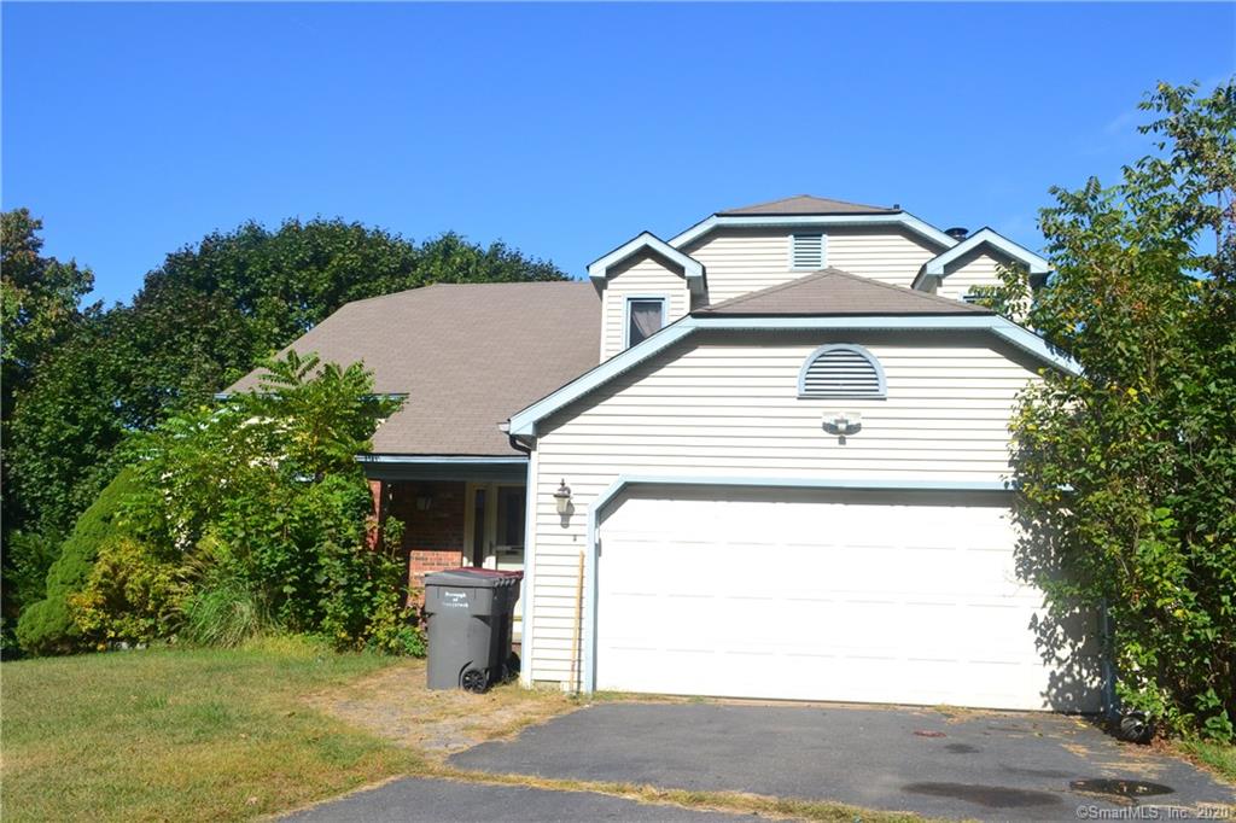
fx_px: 927
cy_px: 412
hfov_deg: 67.4
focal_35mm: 27
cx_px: 618
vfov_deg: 47.9
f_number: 11
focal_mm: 18
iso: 400
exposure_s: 1/400
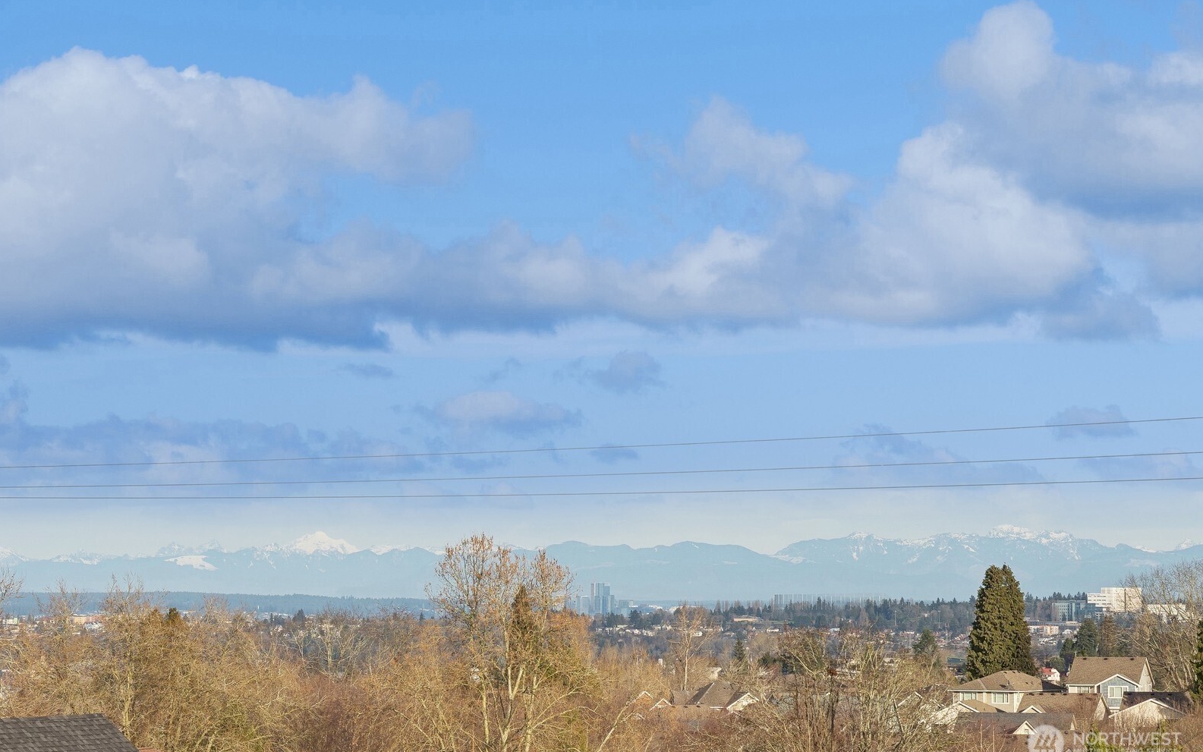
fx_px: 3541
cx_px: 597
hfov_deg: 19.3
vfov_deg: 12.1
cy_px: 367
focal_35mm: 108
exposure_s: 1/640
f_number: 8
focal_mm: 70
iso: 200
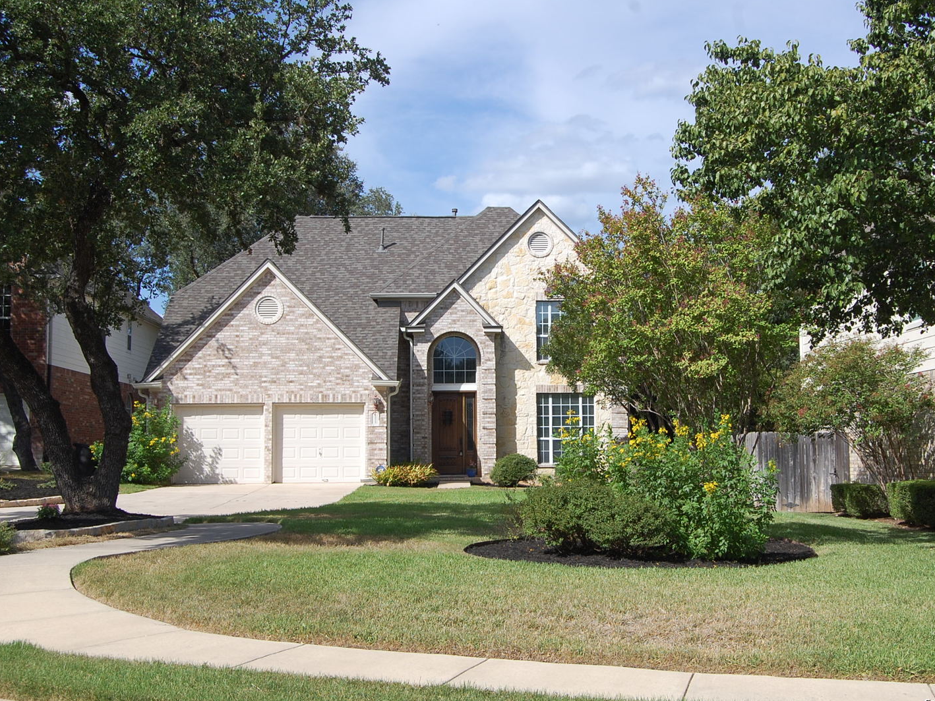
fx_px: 1162
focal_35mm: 43
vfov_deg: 33.6
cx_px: 529
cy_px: 352
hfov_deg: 43.7
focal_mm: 26
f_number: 10
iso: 200
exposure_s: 1/400
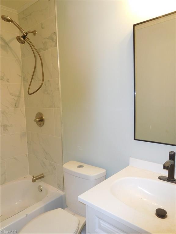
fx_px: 169
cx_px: 88
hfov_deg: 54.9
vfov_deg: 69.4
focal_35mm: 25
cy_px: 117
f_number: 3.4
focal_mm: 4.5
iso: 220
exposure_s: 1/30
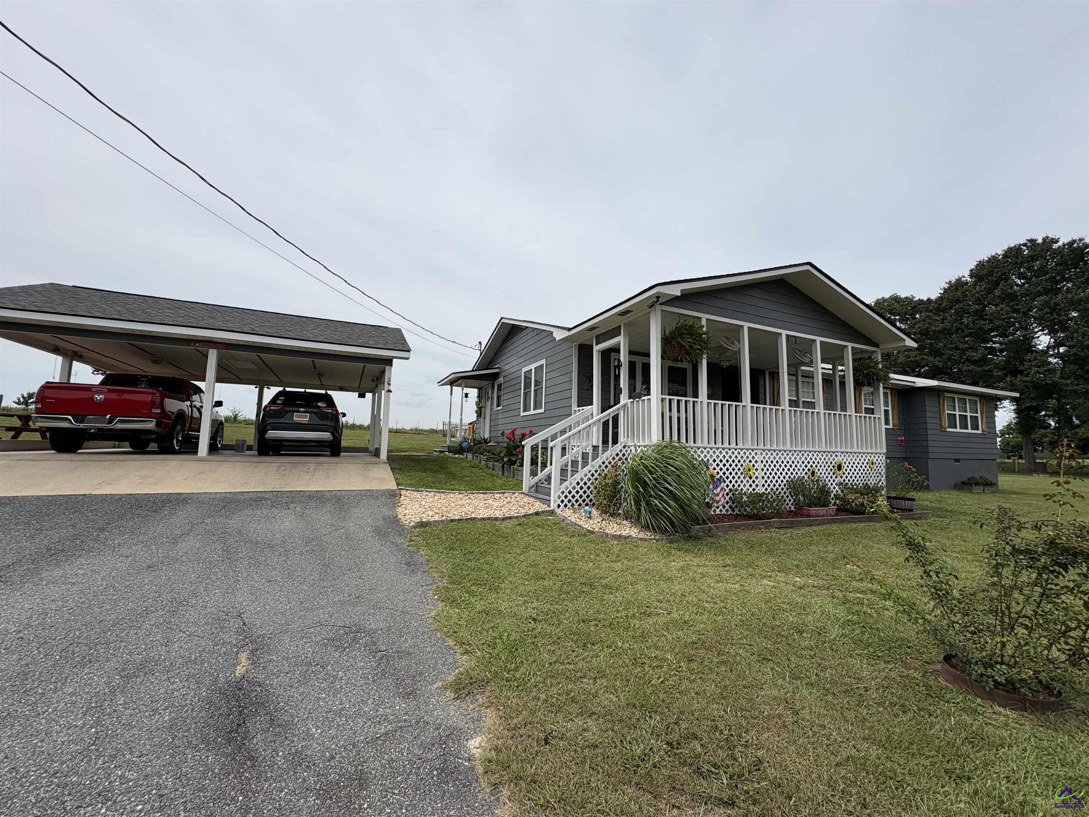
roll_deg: -1.3
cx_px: 544
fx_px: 440
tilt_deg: +6.6
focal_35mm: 14
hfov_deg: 102.1
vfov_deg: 85.7
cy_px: 408
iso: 50
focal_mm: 2.22
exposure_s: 1/3106
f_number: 2.2
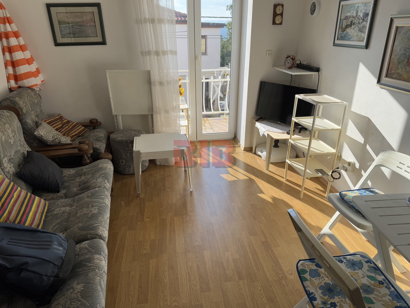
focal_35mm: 24
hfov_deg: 71.6
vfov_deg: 56.8
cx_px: 205
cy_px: 154
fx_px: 284
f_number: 1.78
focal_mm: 6.76
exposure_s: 1/1172
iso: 80
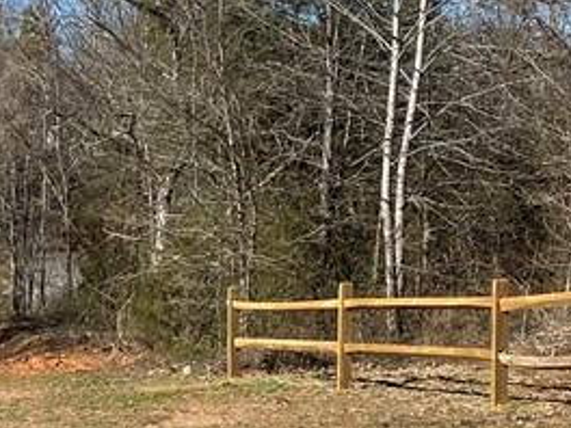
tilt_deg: -6.0
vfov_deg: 14.5
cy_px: 361
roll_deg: -2.0
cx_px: -108
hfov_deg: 18.5
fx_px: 1666
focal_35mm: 101
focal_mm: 4.25
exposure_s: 1/1965
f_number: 1.8
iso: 32
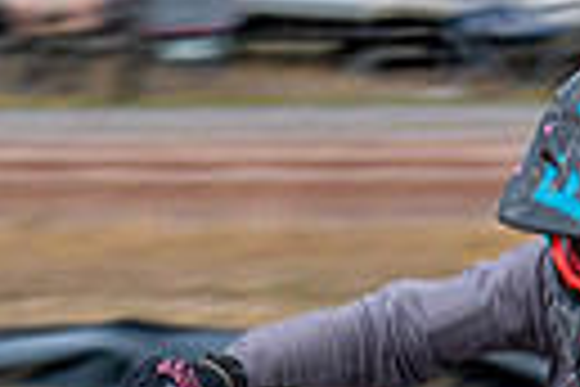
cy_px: 952
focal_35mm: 620
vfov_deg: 2.2
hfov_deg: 3.3
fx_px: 9988
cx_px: 201
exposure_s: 1/320
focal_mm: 95
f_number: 8
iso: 200
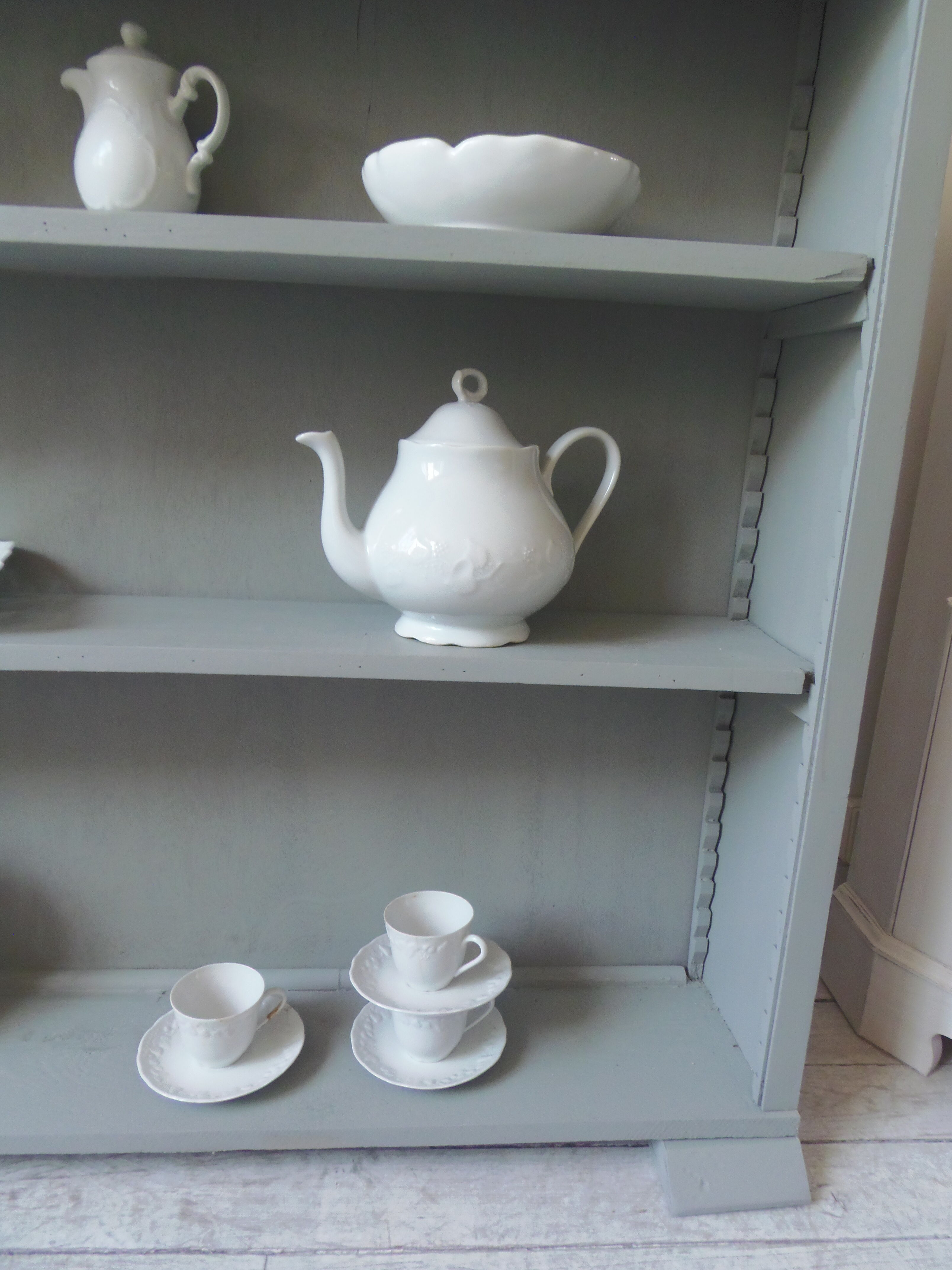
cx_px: 476
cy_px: 635
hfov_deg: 56.8
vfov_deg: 71.6
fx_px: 880
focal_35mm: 24
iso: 200
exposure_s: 1/30
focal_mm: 4.3
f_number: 2.9
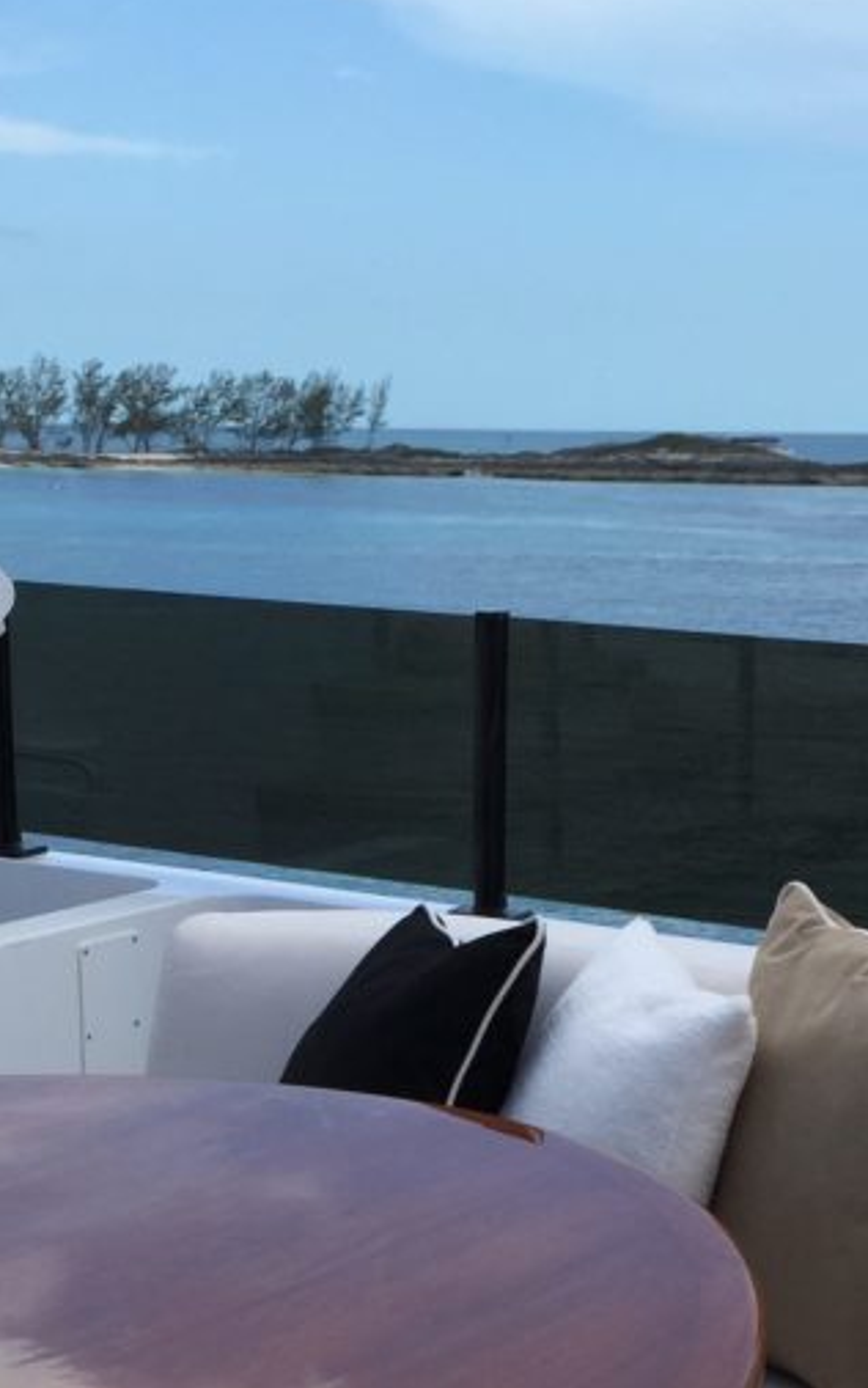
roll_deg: -1.6
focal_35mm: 73
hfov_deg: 17.9
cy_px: 1369
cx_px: 354
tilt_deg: -18.1
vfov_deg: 26.8
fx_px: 2761
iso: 32
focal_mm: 4.15
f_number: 2.2
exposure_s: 1/1364
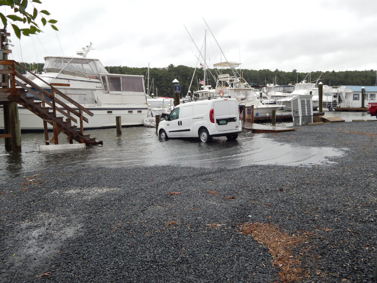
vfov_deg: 40.7
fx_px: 381
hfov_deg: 52.6
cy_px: 142
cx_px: 188
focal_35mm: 35
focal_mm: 6.1
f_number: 3.3
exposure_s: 1/320
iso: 125
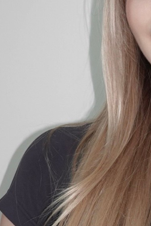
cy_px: 140
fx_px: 874
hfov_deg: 9.7
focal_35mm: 139
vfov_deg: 14.7
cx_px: 197
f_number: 4
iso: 400
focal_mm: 18.63
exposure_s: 1/50
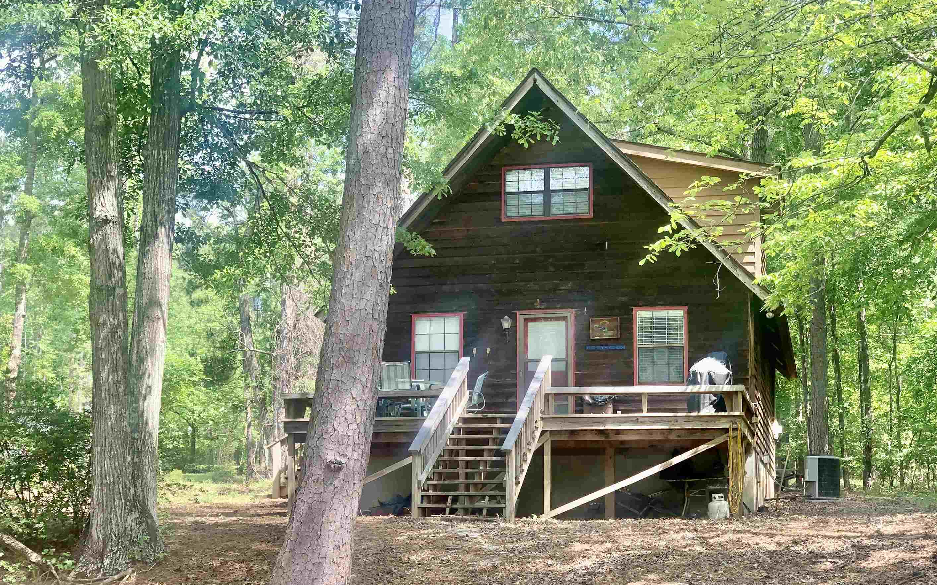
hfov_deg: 34.0
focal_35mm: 60
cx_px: 504
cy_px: 364
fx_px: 1532
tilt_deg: +8.1
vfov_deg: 21.6
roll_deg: -0.7
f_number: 2.4
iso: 16
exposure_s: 1/122
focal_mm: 6
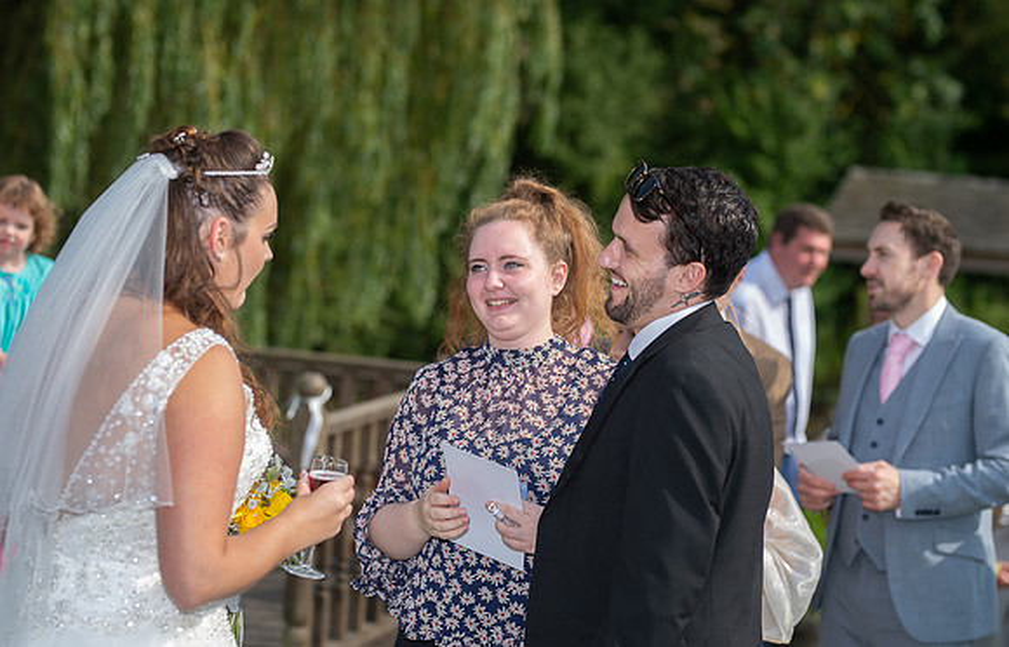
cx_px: 504
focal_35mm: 86
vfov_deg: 15.5
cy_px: 312
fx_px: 2380
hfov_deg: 23.9
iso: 100
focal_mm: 85
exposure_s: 1/1250
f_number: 2.8
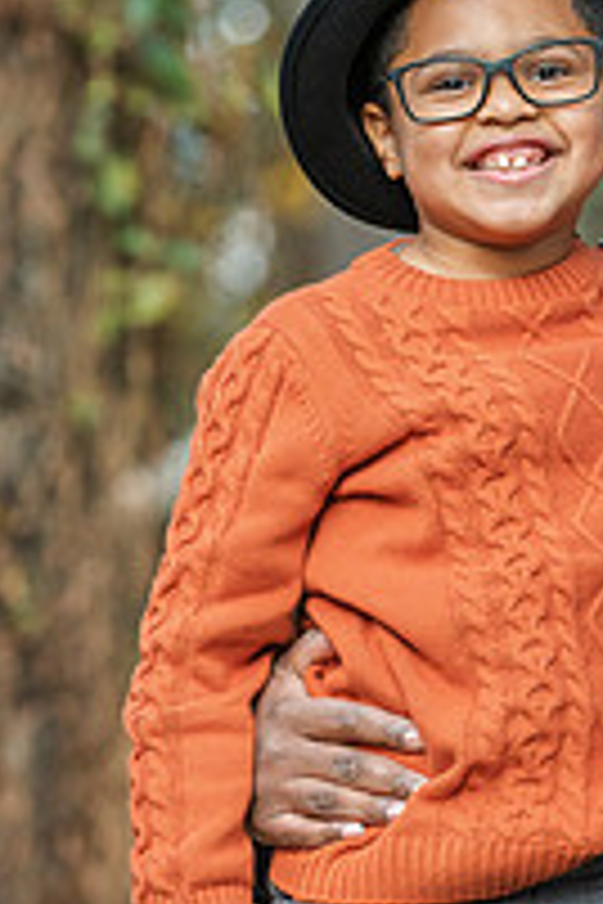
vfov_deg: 7.1
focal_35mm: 291
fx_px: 7311
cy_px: 229
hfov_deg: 4.7
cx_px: 626
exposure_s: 1/640
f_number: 4
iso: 2000
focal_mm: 130
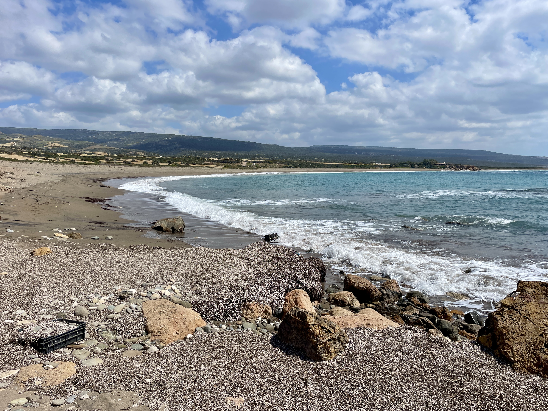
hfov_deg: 67.3
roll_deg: -0.2
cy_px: 206
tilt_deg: -4.7
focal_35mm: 26
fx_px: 412
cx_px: 274
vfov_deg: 53.1
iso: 32
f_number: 1.6
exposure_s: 1/7299
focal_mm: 4.2
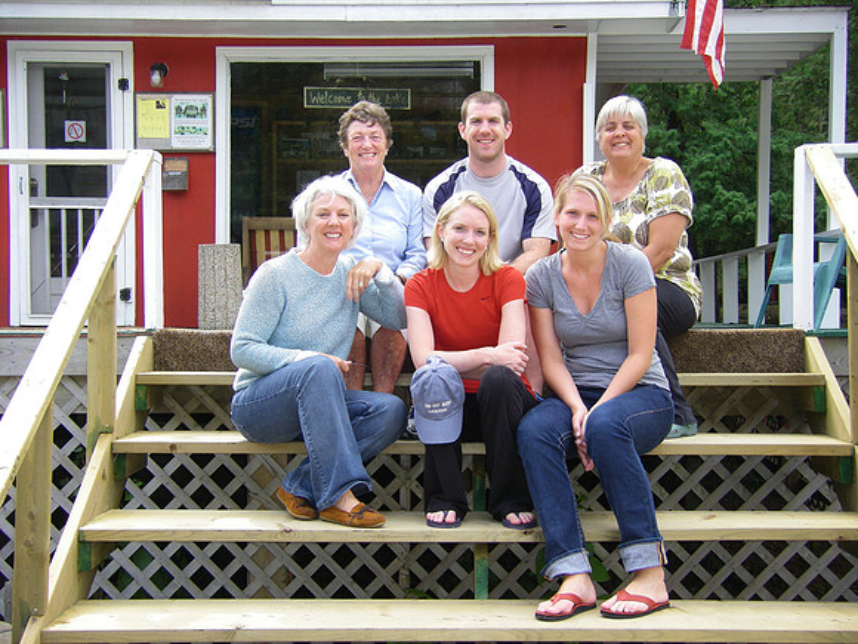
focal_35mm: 56
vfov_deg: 26.1
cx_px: 429
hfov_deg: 34.3
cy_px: 322
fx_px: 1388
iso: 80
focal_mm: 9.3
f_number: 3.7
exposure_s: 1/160
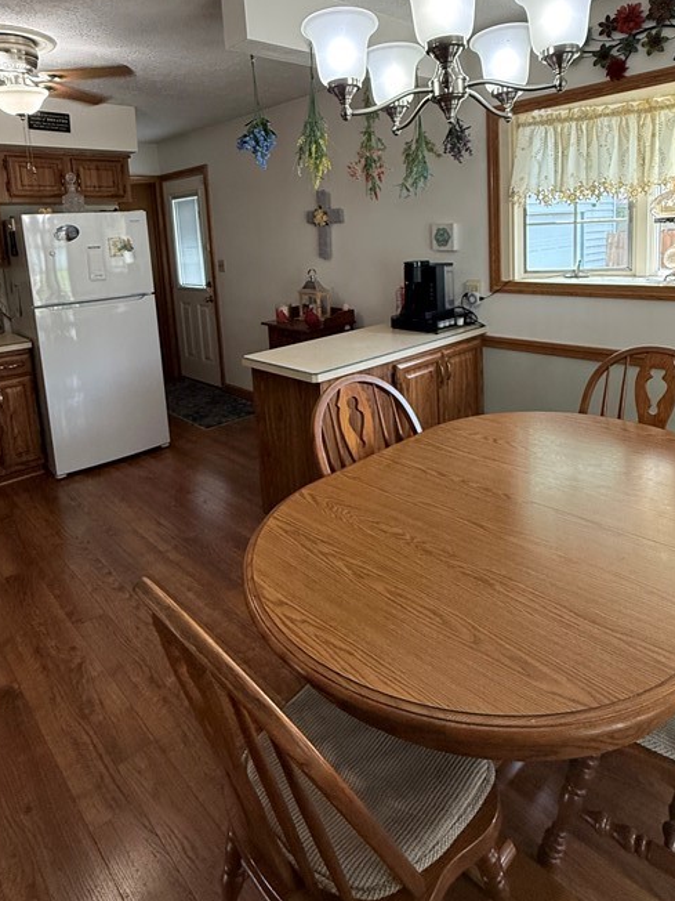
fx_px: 572
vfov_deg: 74.5
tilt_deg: -8.1
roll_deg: +2.9
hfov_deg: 61.1
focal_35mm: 22
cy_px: 315
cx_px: 335
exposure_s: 1/120
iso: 200
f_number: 2.2
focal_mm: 2.22
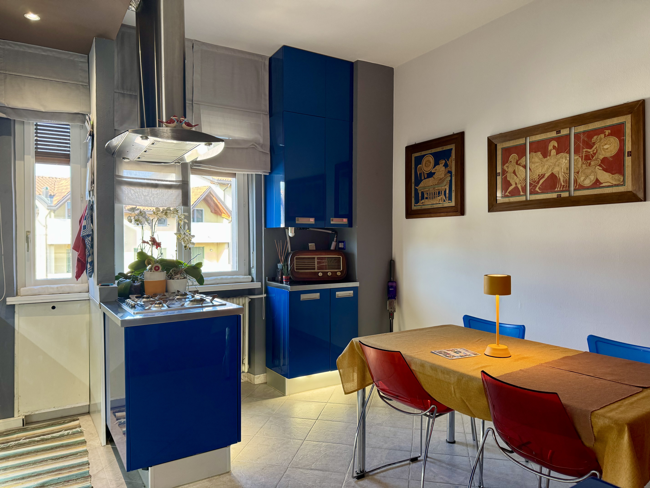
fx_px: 451
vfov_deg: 56.8
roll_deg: -0.6
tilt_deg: -0.5
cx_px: 325
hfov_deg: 71.6
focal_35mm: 24
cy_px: 244
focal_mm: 6.76
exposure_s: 1/121
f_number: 1.78
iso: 200
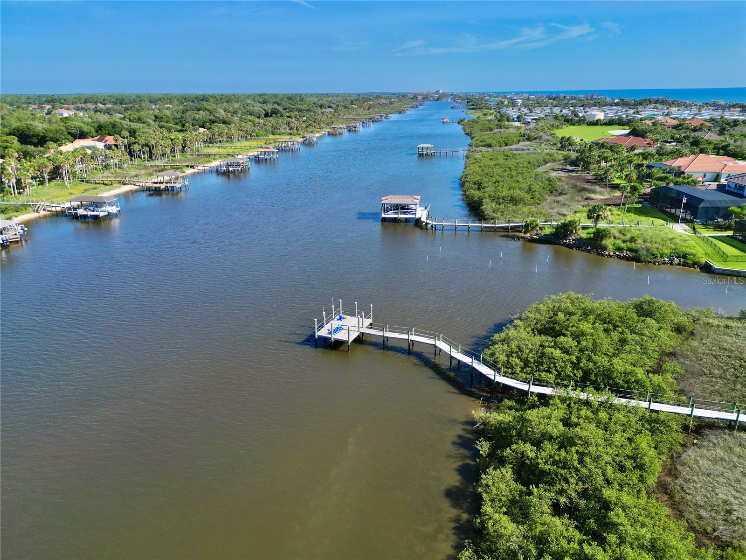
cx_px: 373
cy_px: 280
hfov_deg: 71.6
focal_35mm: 24
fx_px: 517
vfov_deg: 56.8
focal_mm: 6.72
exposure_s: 1/3000
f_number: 1.7
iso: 100
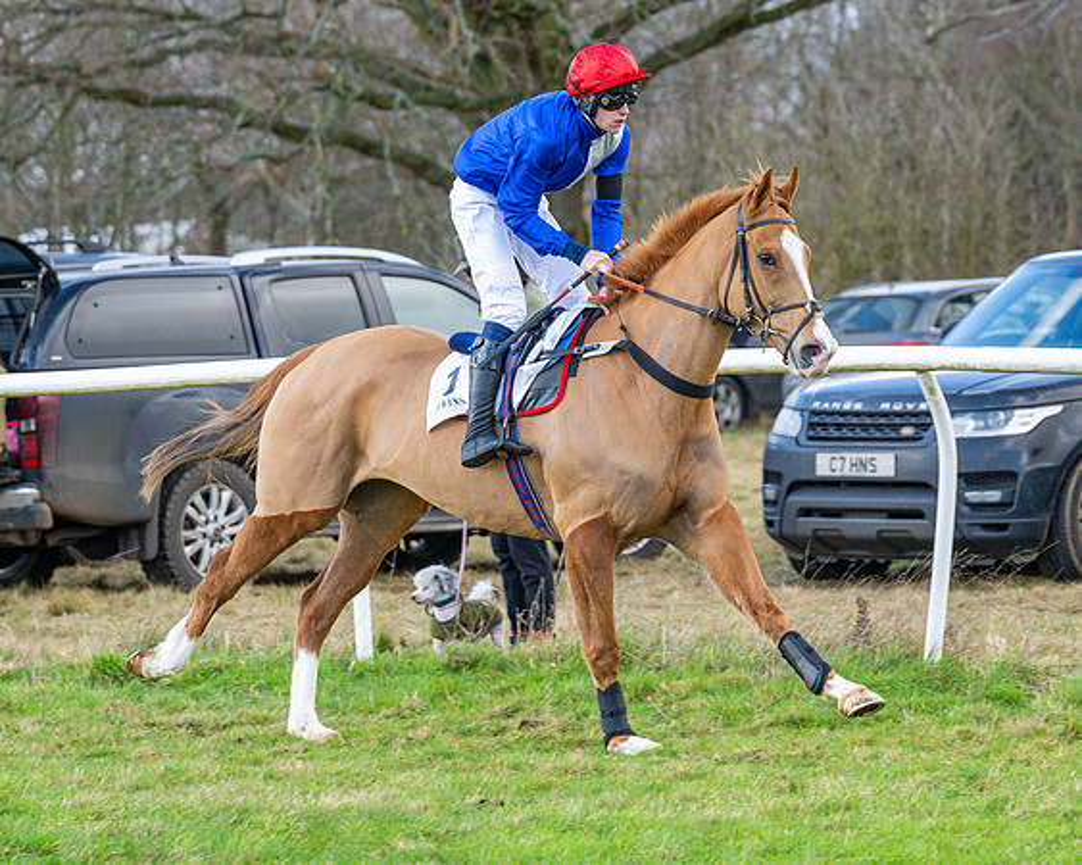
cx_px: 678
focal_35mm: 261
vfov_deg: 5.9
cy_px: 422
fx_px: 8370
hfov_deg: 7.4
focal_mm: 125
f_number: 4
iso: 500
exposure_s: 1/640
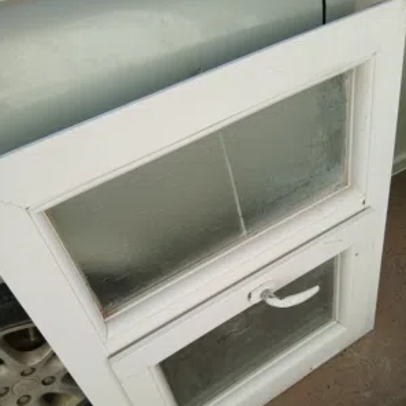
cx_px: 204
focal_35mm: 31
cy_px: 242
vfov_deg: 52.2
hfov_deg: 52.5
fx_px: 411
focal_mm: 3.98
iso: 20
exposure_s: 1/383
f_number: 1.8
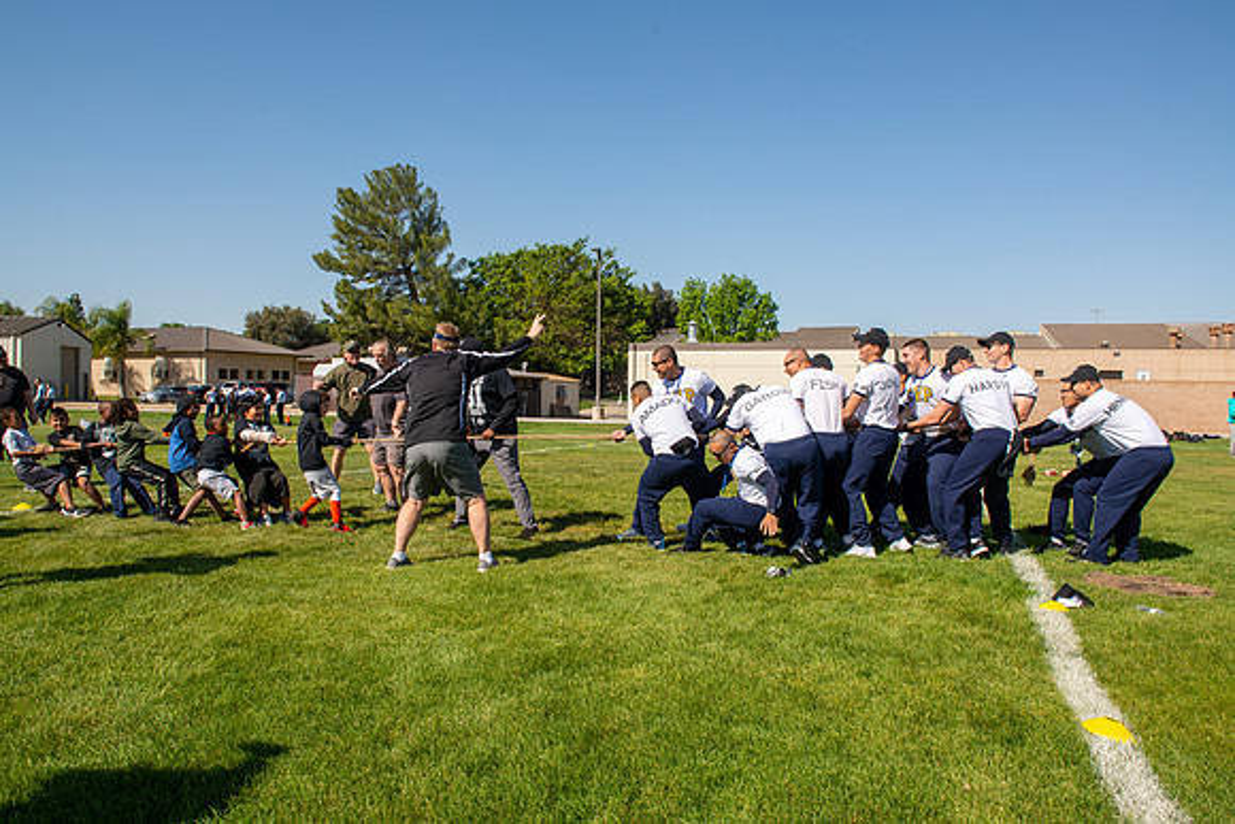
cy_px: 412
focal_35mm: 25
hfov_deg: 71.4
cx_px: 602
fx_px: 860
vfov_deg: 51.2
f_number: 11
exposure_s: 1/160
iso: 100
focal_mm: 24
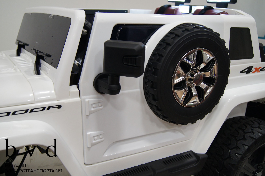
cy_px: 88
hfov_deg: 53.2
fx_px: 265
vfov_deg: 36.8
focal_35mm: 36
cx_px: 132
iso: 640
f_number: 4
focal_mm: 24
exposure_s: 1/40
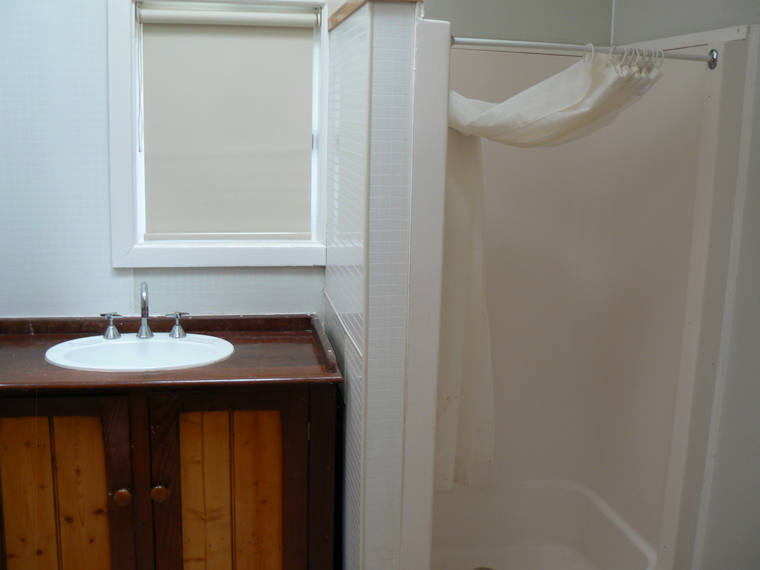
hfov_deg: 51.4
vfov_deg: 39.7
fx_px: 790
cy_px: 285
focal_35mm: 36
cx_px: 380
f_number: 2.8
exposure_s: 1/60
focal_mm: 6
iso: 80
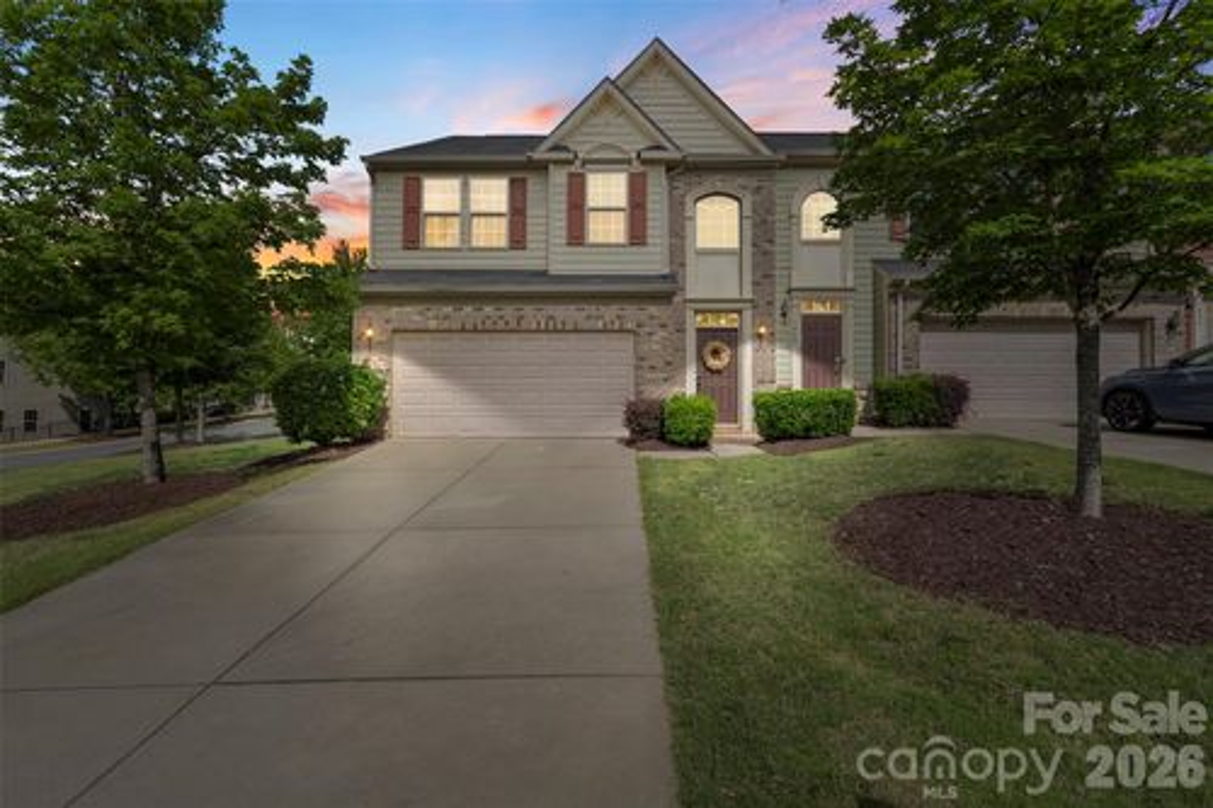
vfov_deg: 73.7
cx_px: 606
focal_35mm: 16
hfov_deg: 96.8
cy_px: 404
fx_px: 539
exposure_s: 1/320
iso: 100
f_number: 13
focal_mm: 16
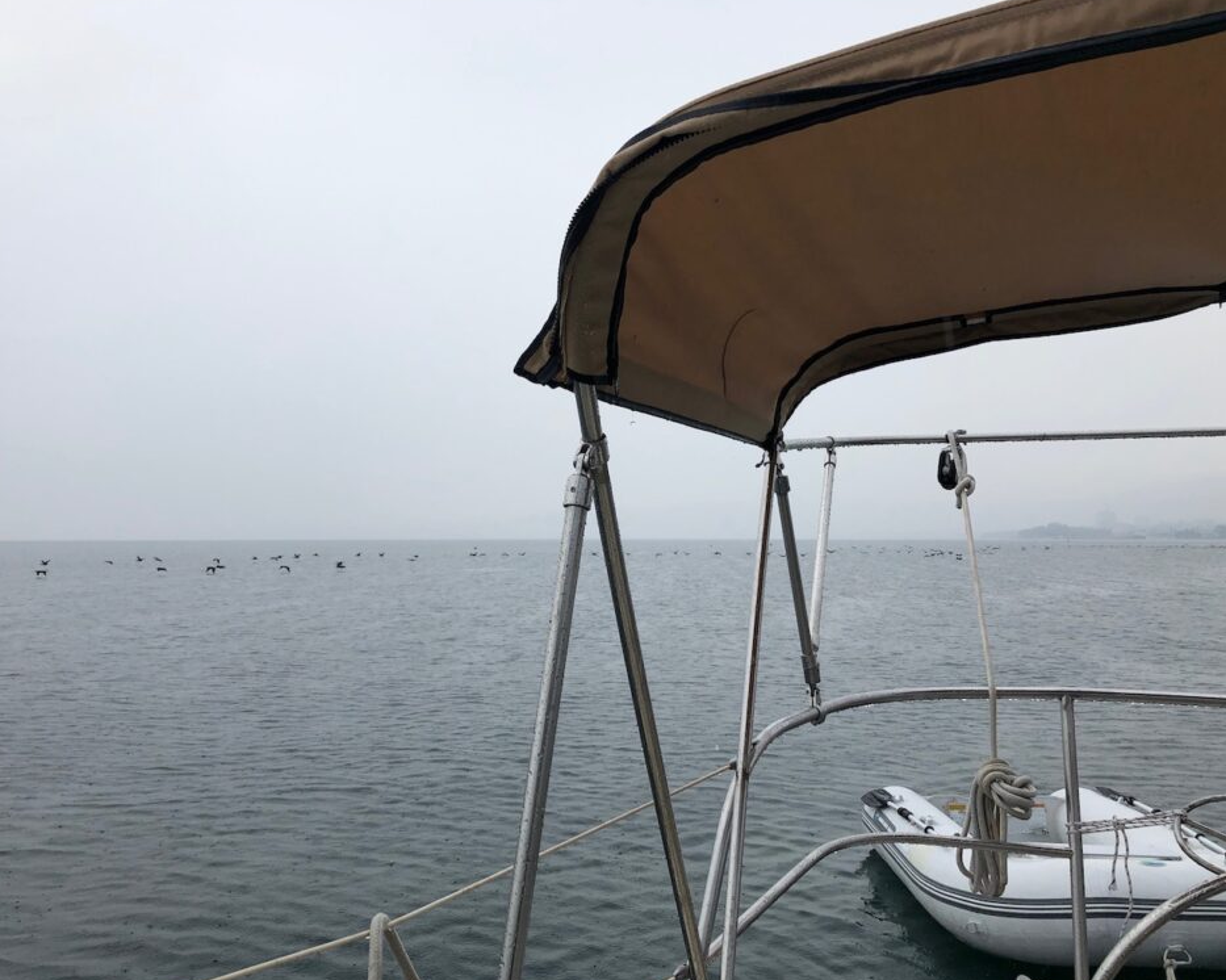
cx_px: 578
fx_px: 1088
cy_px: 493
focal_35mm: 30
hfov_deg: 58.7
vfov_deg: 48.5
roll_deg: +1.1
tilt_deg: +2.0
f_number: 1.8
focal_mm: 4
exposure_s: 1/421
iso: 20
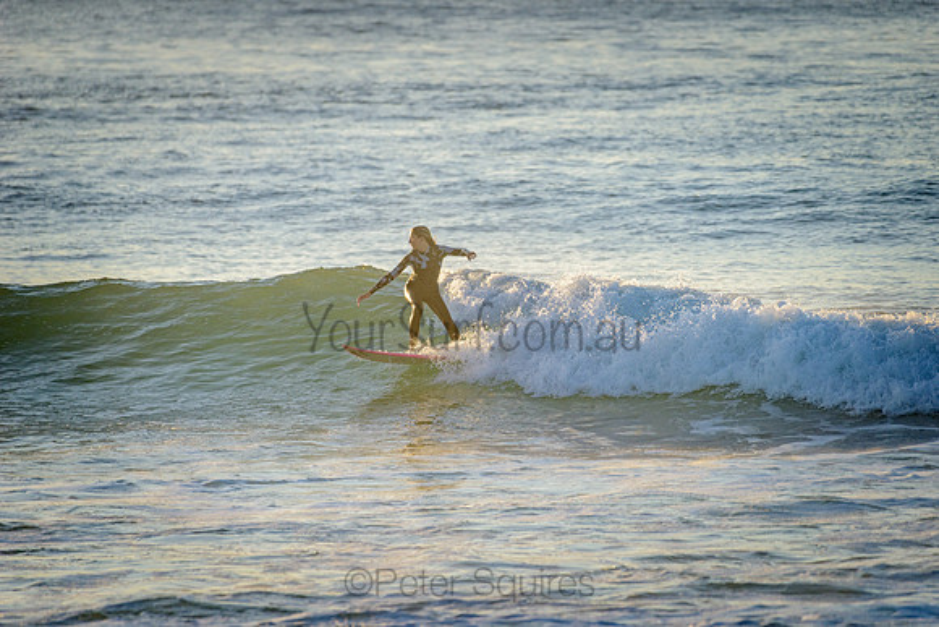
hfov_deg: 4.1
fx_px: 13044
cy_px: 314
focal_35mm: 500
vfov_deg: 2.8
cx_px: 470
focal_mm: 500
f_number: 5.6
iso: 360
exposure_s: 1/2000
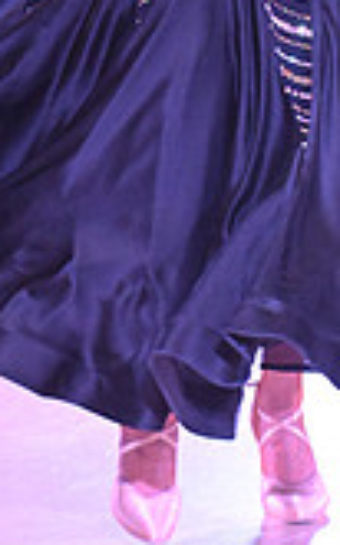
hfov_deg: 3.3
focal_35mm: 395
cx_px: 160
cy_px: -221
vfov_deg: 5.3
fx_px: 5861
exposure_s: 1/400
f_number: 5
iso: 5000
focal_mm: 110
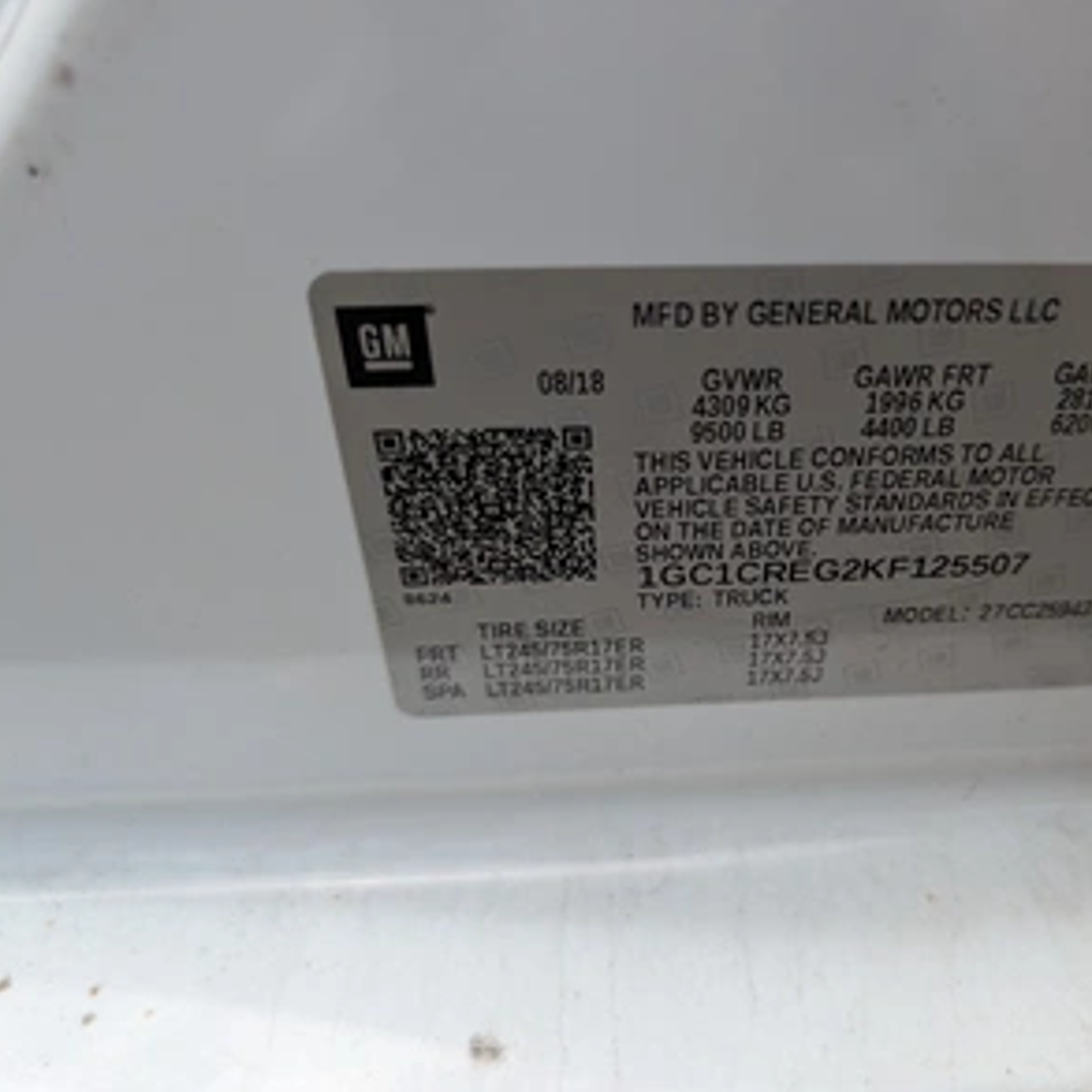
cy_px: 553
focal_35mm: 29
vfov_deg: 55.6
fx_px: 1035
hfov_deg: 54.9
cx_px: 693
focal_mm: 6.9
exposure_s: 1/499
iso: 25
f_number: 1.68
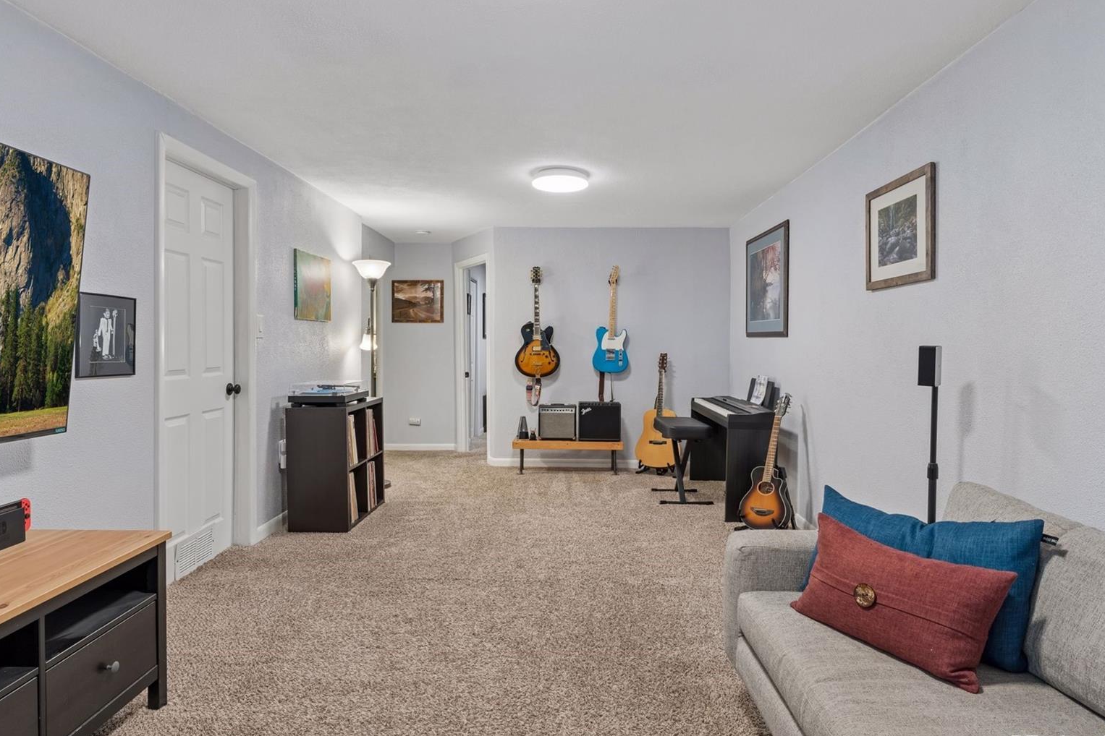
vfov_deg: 57.2
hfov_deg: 78.6
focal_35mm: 22
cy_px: 373
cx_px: 549
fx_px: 675
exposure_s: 1/5
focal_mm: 21
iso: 400
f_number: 9
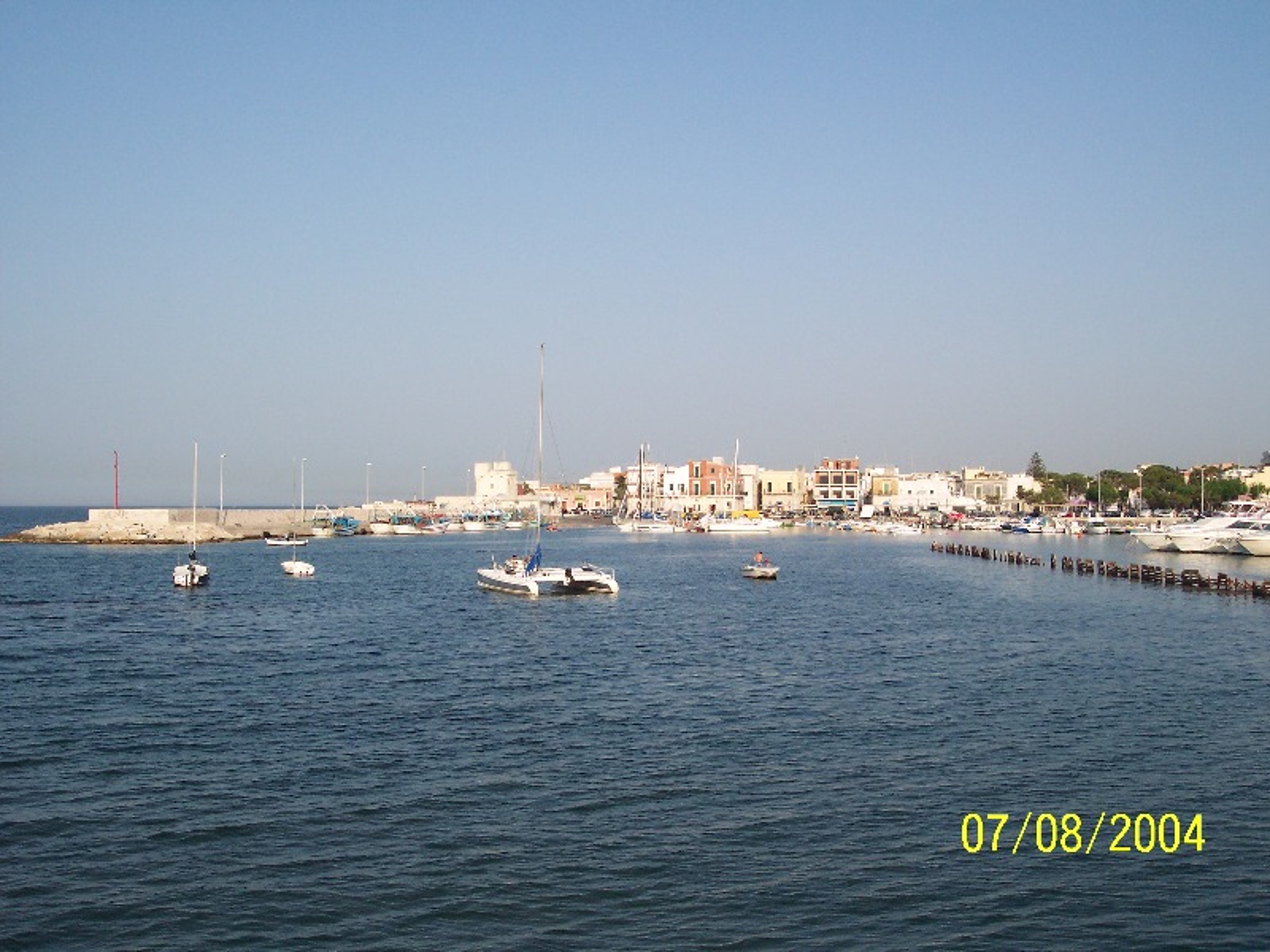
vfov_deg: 37.7
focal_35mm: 38
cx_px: 635
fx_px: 1394
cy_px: 476
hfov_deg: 49.0
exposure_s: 1/700
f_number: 4.8
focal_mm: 8
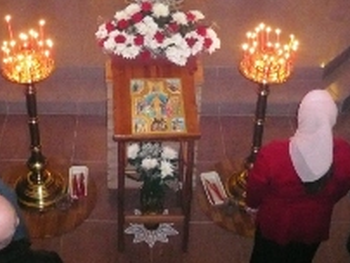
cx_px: 142
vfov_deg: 22.5
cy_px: -17
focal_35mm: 62
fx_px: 628
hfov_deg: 31.1
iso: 400
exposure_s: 1/30
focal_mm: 4.6
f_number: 2.8
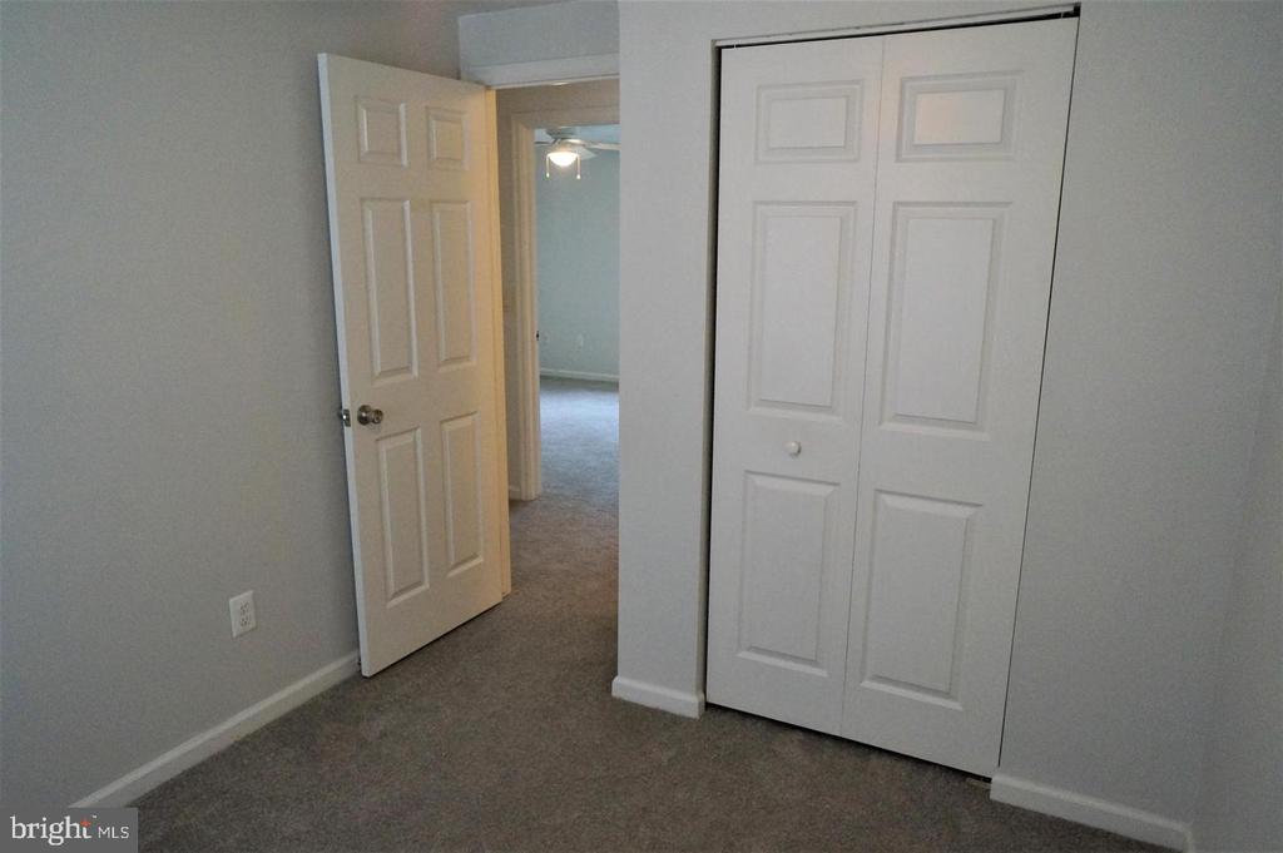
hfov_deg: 73.8
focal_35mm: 24
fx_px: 855
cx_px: 642
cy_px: 426
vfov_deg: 53.1
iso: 2000
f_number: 4
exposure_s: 1/160
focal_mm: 16
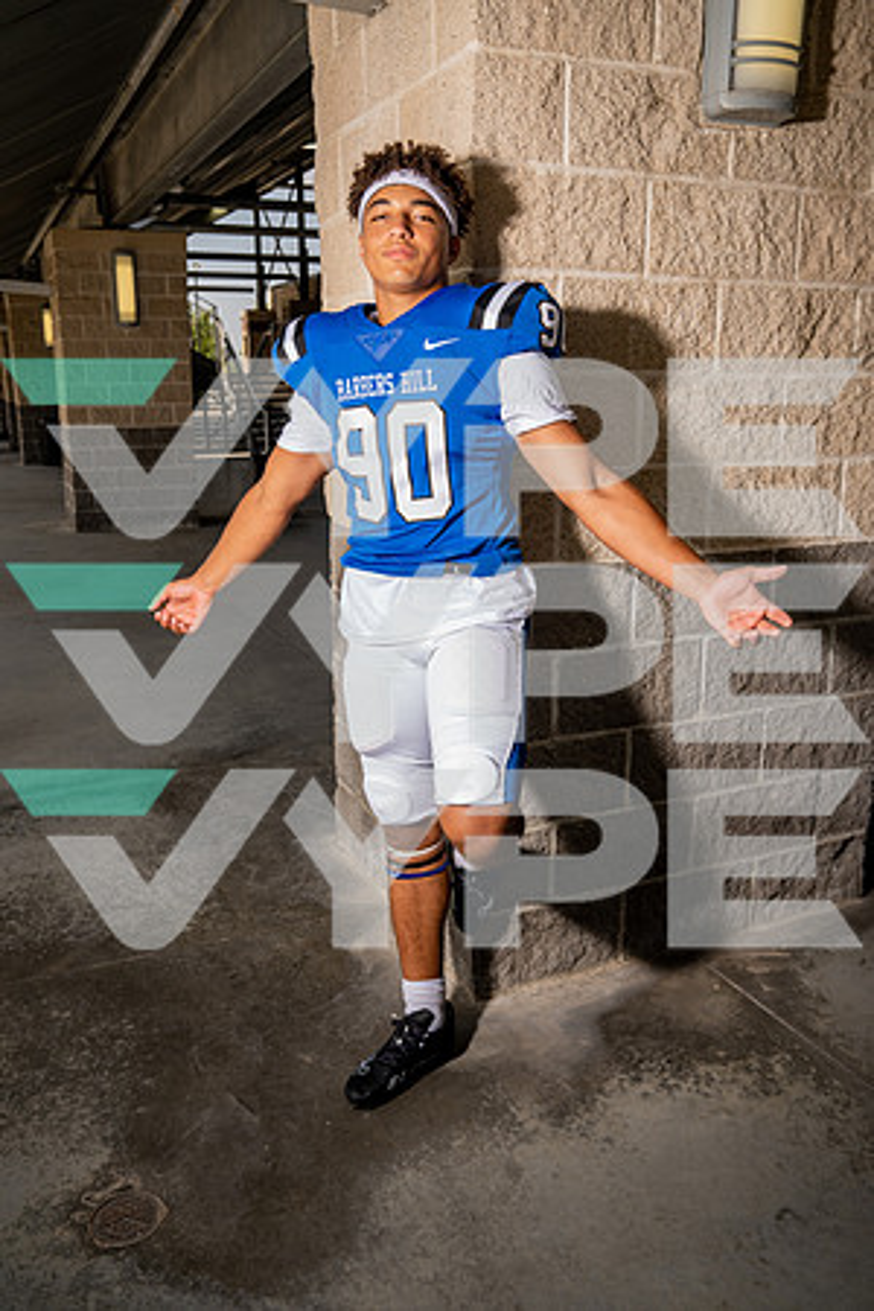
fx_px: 1056
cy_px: 656
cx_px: 437
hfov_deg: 45.0
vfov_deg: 63.7
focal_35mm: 29
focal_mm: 29
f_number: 7.1
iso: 100
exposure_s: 1/250
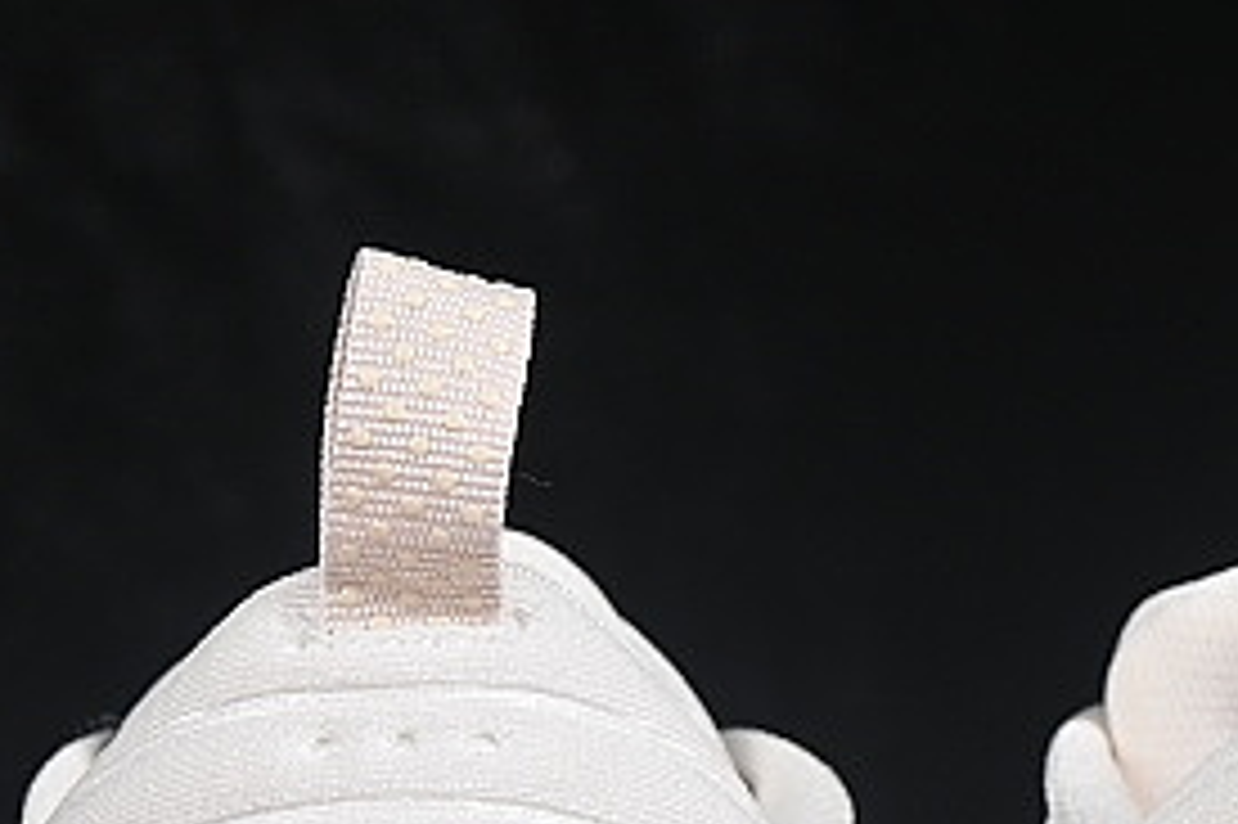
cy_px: 824
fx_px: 10138
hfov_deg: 7.0
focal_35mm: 295
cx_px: 1004
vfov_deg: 4.6
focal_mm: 50
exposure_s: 1/80
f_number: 8
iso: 160
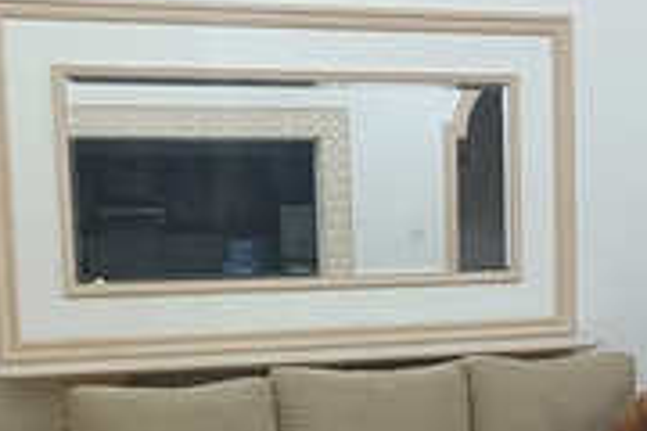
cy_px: 357
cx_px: 440
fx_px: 1186
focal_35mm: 66
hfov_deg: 30.3
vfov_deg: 20.3
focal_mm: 4.7
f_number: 1.7
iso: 1464
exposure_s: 1/50
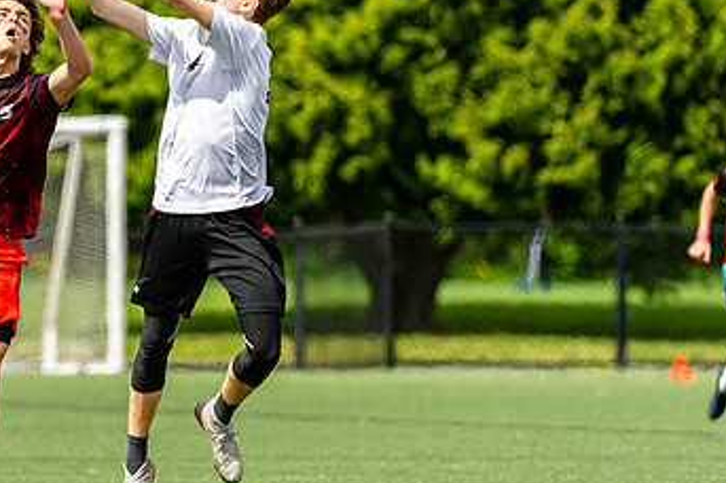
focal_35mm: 665
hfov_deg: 3.1
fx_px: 13398
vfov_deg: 2.1
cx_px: 32
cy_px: 174
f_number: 4
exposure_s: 1/1000
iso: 200
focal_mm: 270
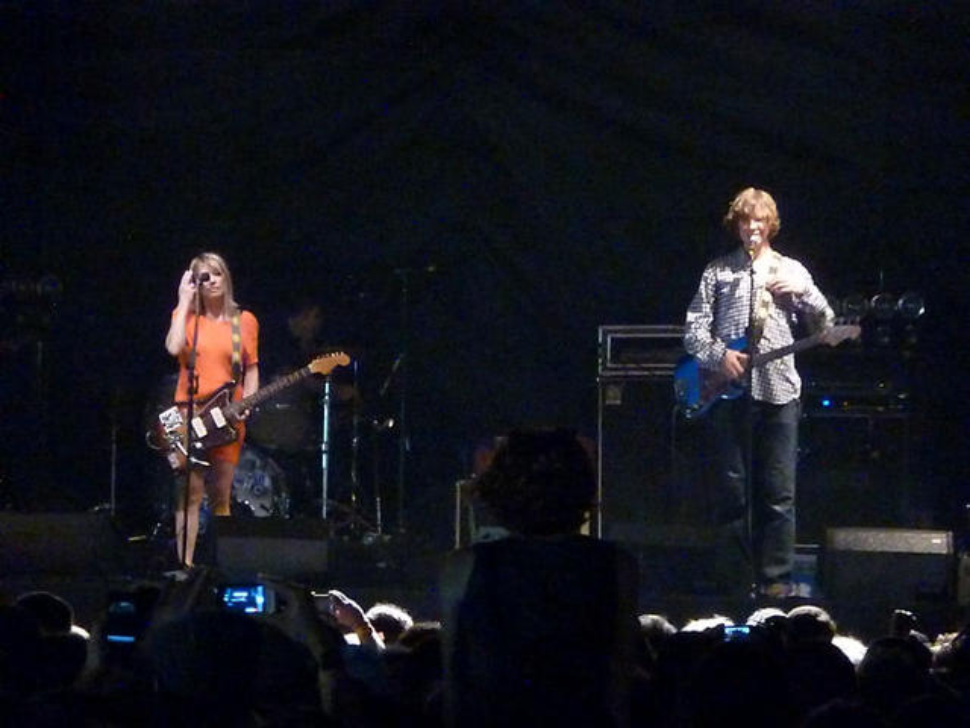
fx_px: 10760
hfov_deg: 5.2
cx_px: 485
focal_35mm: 384
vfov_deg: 3.9
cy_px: 364
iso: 4000
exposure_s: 1/15
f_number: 5.9
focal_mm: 68.8
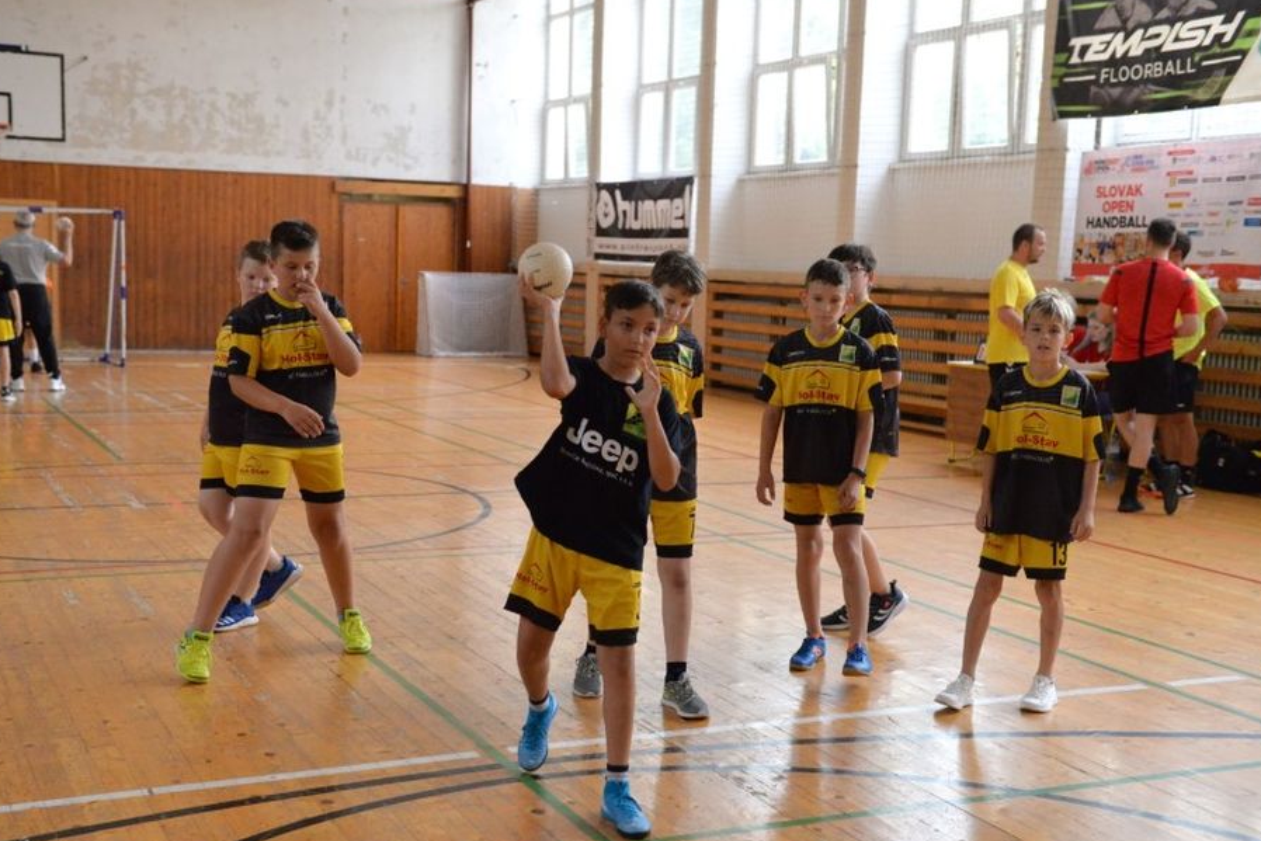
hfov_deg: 40.3
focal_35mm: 49
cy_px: 454
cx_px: 591
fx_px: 1717
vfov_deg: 27.5
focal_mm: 44
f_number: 3.5
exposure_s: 1/2500
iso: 5000
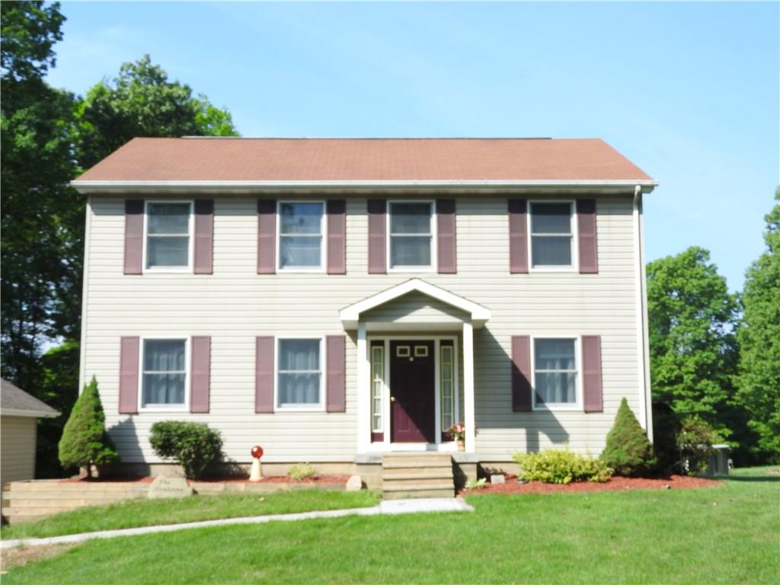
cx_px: 390
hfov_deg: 42.1
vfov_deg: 32.2
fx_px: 1014
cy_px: 292
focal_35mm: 45
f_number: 4
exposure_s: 1/500
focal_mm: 8.1
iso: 100
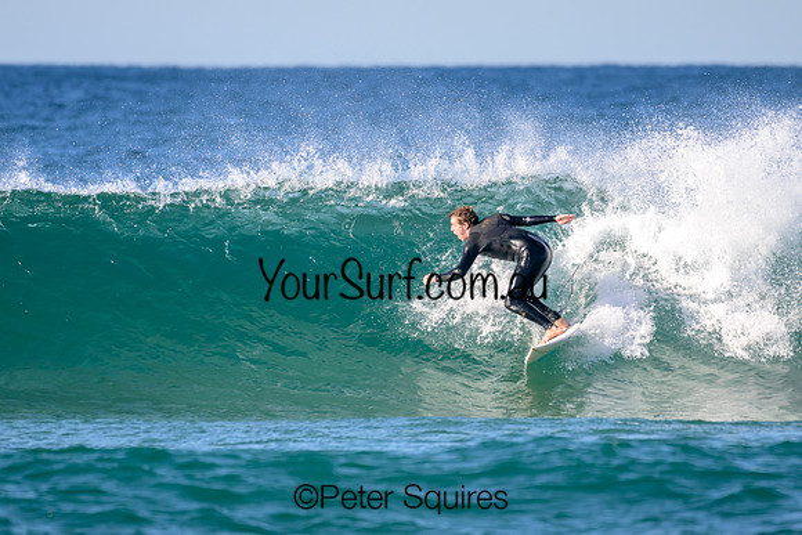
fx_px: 15287
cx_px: 422
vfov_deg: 2.0
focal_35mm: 686
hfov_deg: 3.0
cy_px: 226
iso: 320
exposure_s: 1/2000
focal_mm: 500
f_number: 5.6
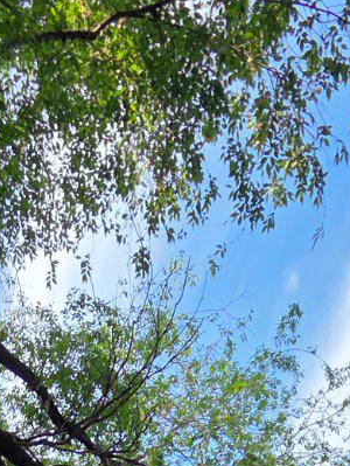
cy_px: 875
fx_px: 673
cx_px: 80
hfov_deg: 28.6
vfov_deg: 21.2
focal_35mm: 50
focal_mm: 2.2
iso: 50
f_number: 2.2
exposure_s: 1/554
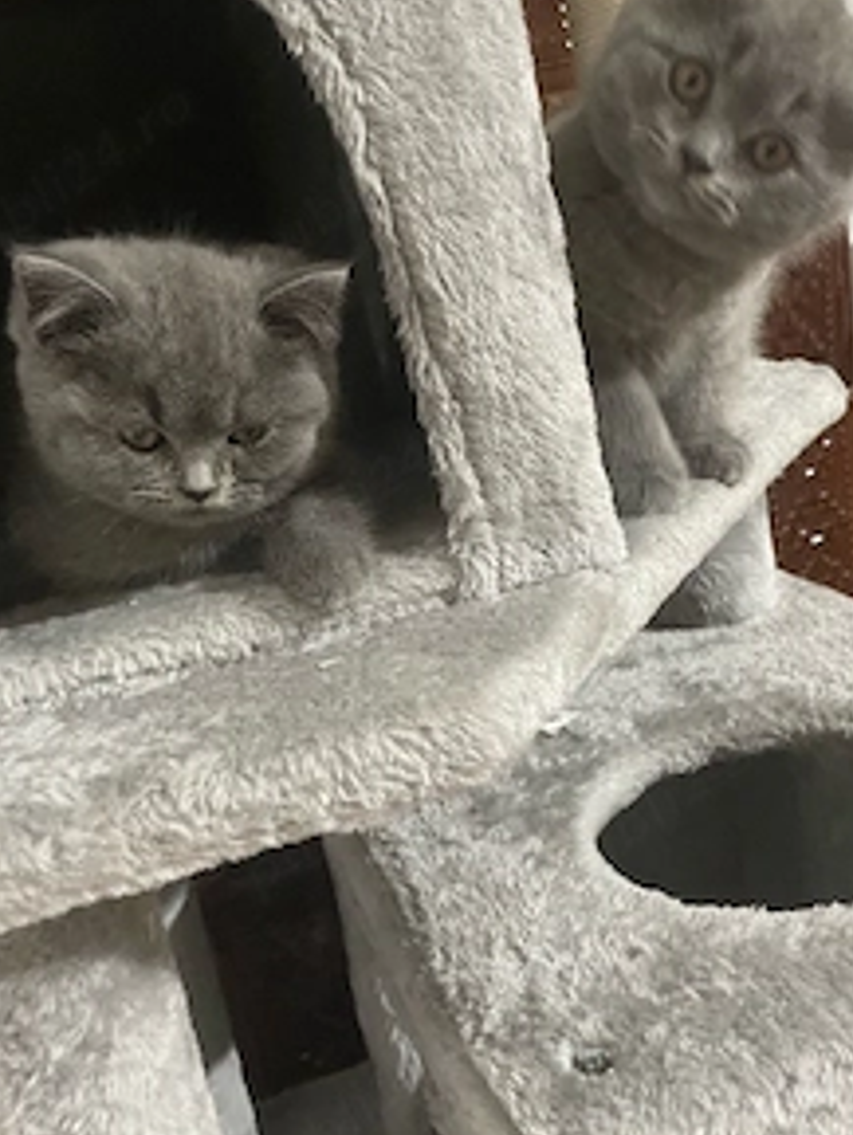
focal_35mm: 36
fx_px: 1182
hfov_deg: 39.7
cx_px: 448
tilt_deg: -16.2
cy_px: 538
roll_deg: +10.8
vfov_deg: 51.3
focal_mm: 4.2
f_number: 1.6
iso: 500
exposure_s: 1/40
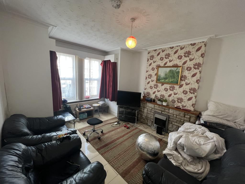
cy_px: 92
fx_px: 92
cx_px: 122
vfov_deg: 89.9
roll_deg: -2.9
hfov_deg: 106.2
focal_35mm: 13
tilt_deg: -9.2
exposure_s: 1/99
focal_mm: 1.57
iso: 160
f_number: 1.8
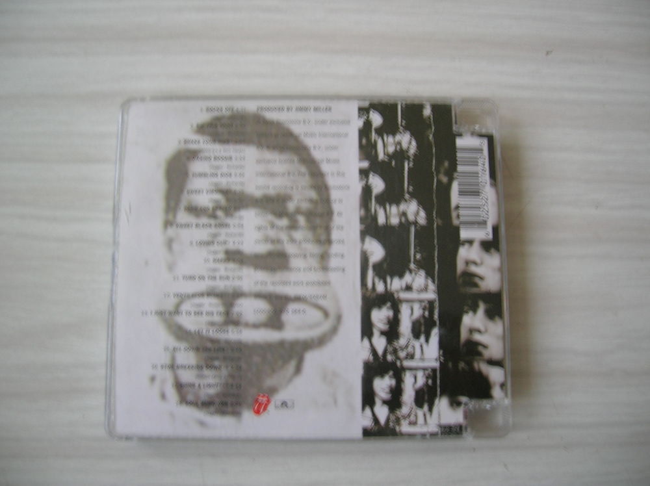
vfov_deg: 41.7
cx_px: 325
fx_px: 638
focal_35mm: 34
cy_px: 243
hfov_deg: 54.0
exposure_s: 1/6.7
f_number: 2.9
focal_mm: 5.7
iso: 50
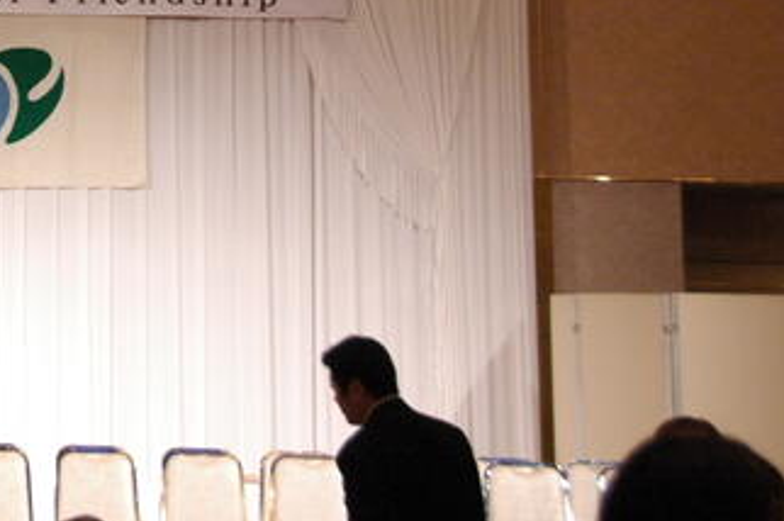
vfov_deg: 8.3
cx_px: -185
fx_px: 3568
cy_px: -58
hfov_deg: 12.2
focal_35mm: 164
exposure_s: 1/40
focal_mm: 44
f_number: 6.3
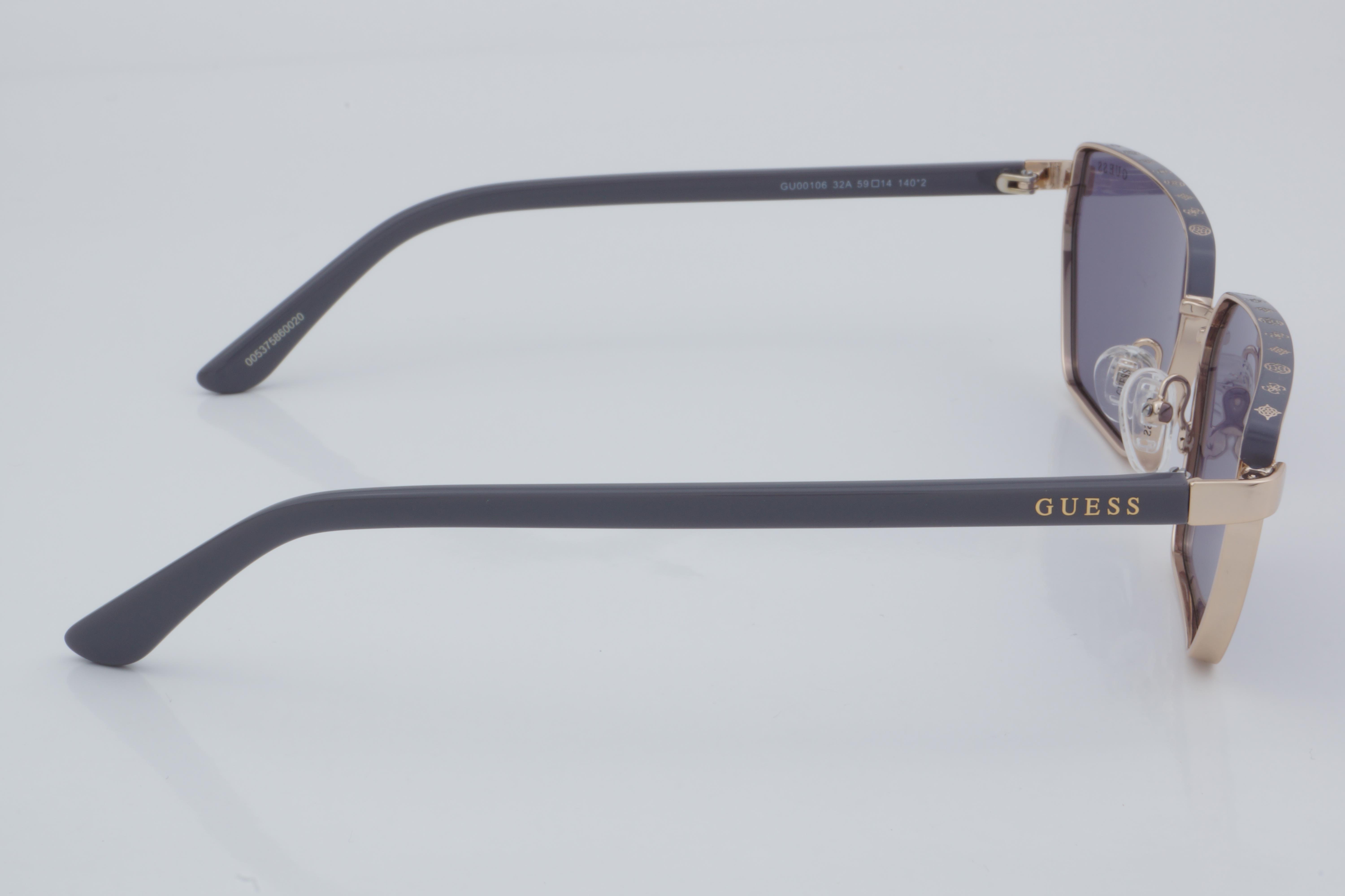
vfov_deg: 18.2
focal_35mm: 75
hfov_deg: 27.0
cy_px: 448
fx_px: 2802
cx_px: 672
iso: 100
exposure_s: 1/4
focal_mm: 50
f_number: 32
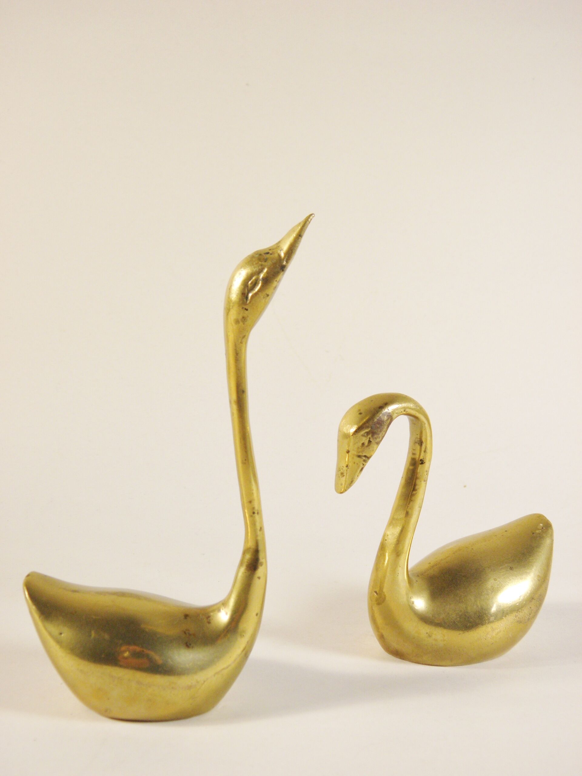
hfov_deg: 32.9
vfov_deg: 42.9
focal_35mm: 44
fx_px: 986
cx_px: 291
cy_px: 388
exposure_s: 1/80
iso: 100
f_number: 3.9
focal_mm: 7.9
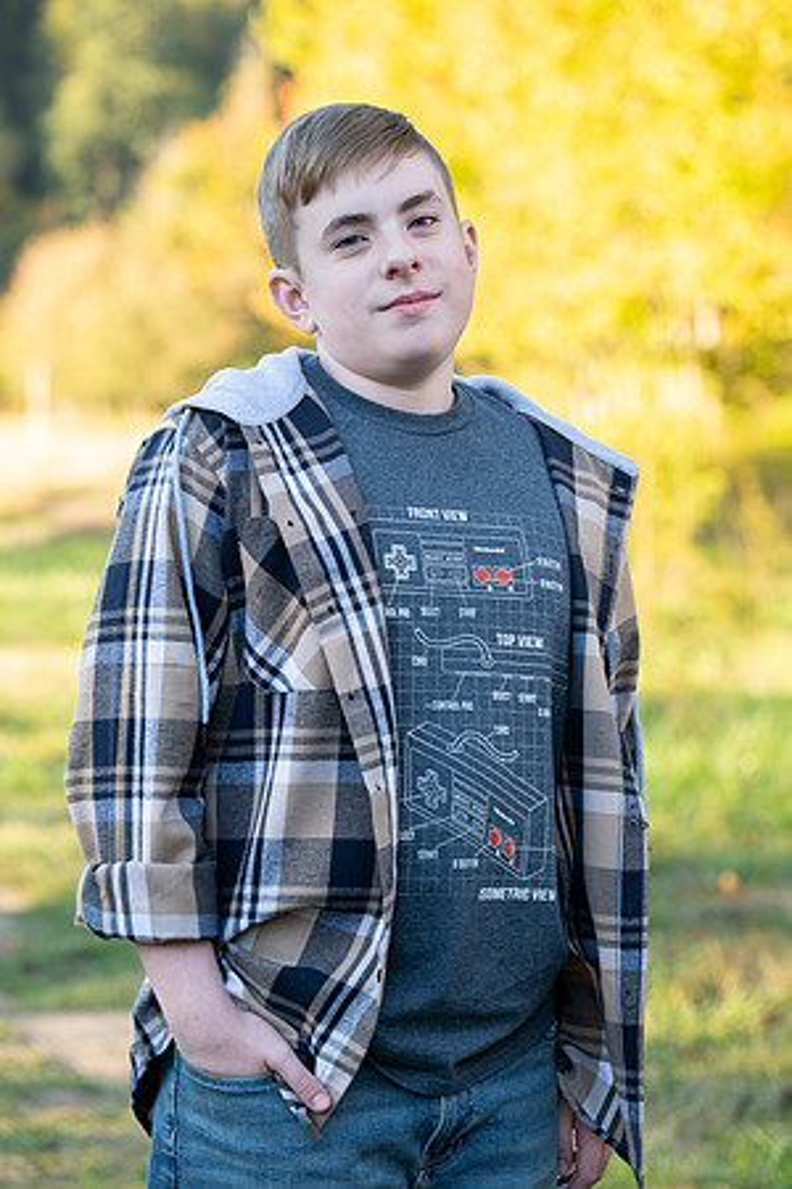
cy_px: 594
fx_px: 3927
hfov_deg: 11.5
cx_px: 396
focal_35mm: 119
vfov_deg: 17.2
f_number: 5
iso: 500
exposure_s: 1/200
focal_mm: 119
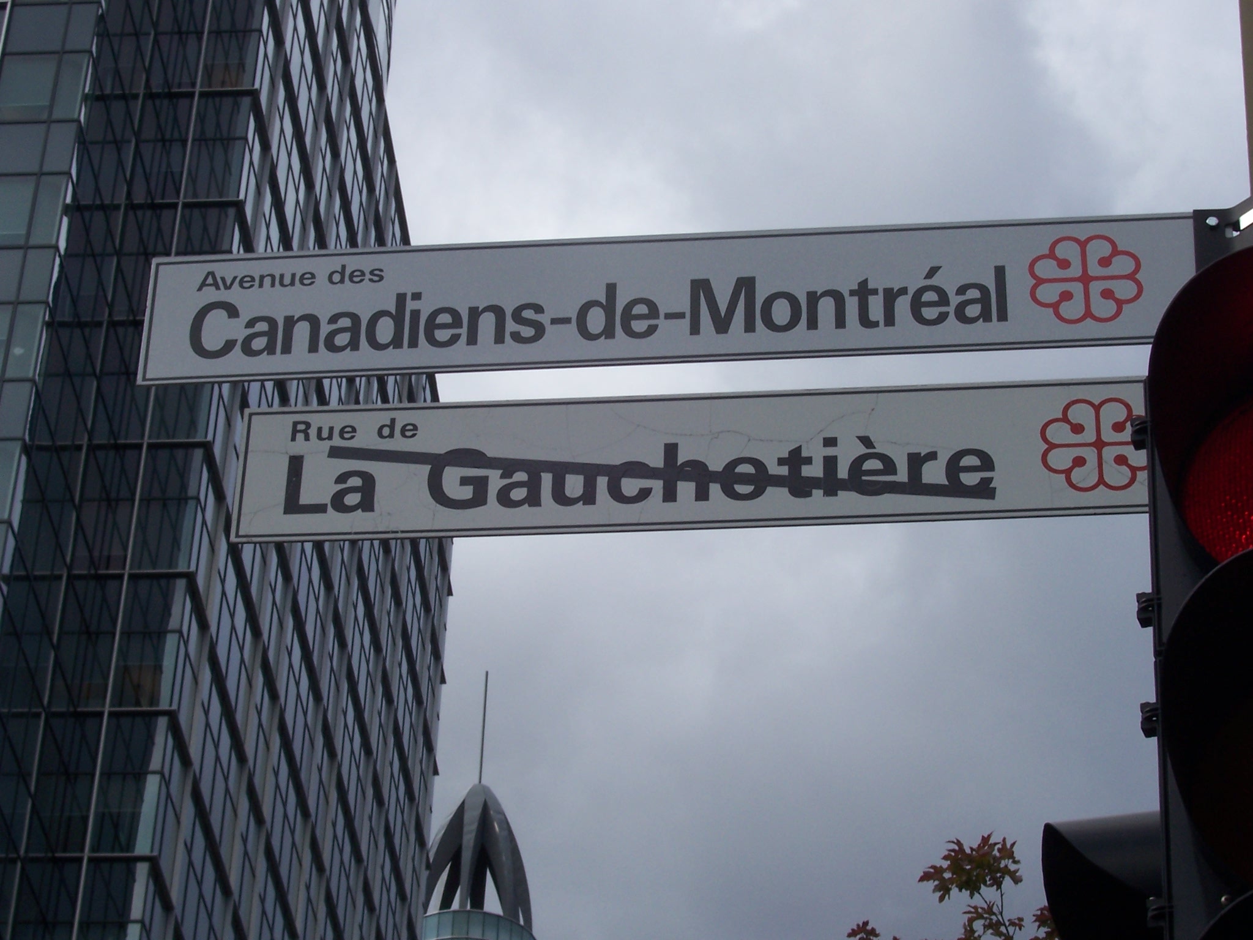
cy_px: 470
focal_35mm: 102
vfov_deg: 14.5
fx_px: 3692
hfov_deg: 19.3
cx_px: 626
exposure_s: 1/250
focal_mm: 16.8
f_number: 9.5
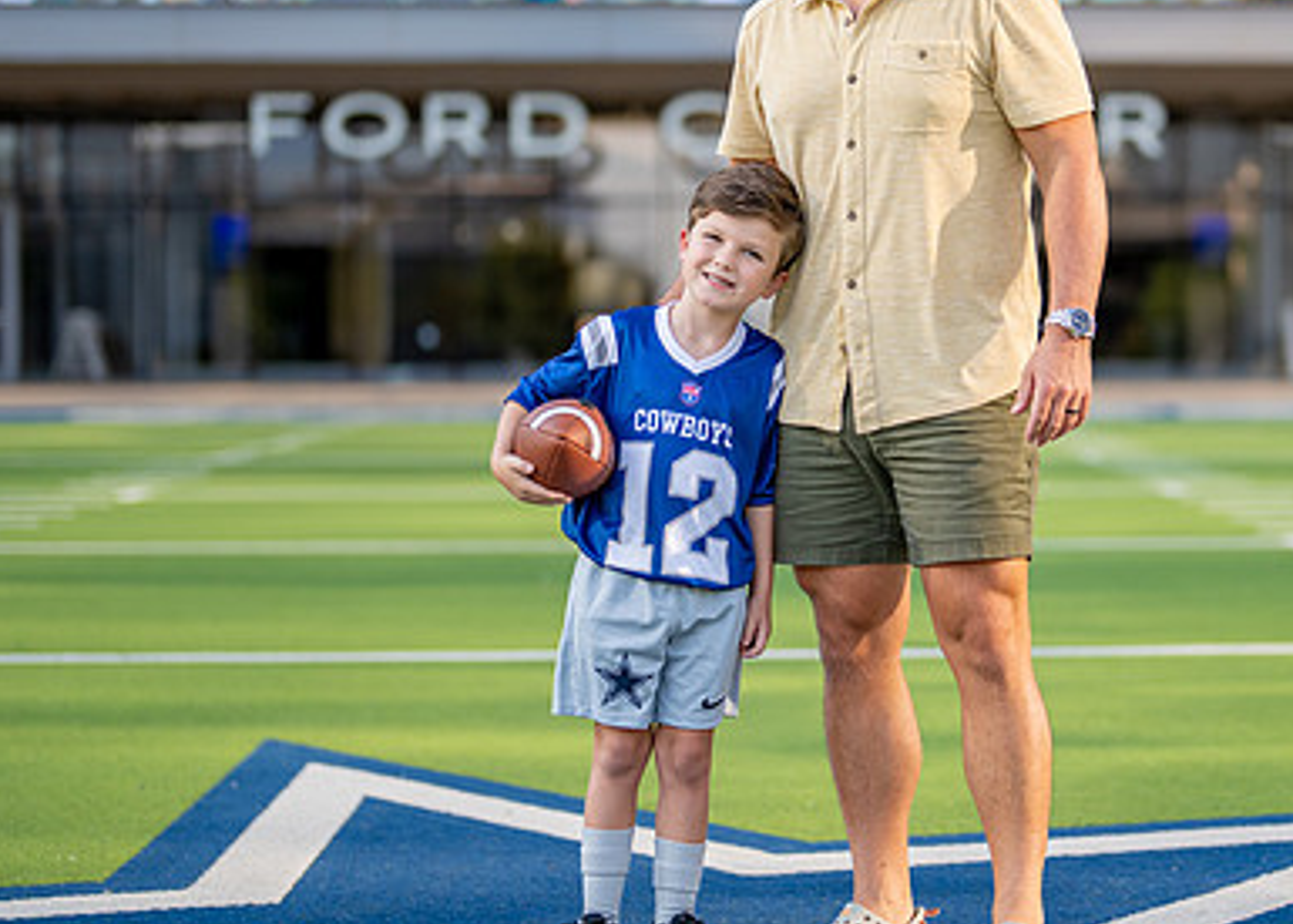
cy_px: 352
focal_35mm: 95
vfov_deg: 15.1
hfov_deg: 20.9
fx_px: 3489
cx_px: 894
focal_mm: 50
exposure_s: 1/4000
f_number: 1.2
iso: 125
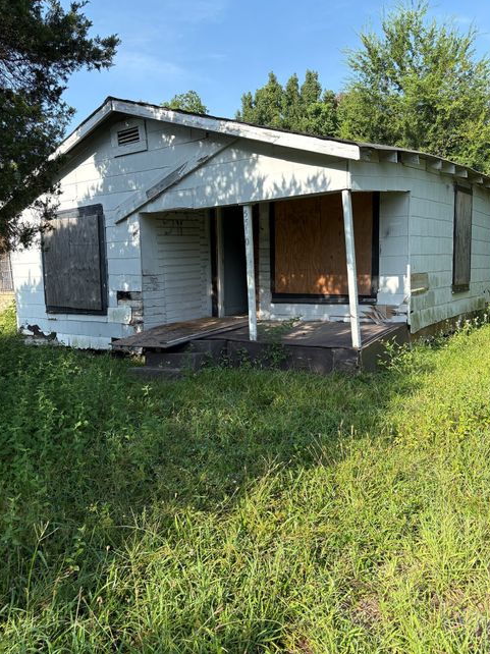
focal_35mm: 27
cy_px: 315
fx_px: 510
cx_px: 251
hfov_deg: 51.3
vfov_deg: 65.3
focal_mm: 5.96
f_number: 1.6
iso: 50
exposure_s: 1/1393
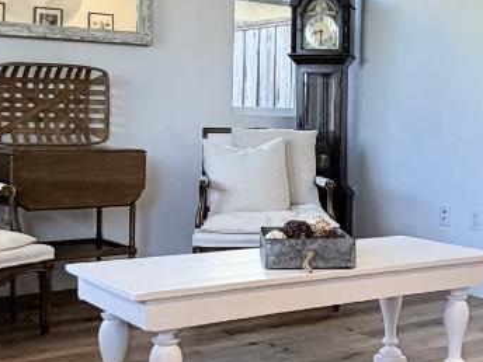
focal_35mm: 61
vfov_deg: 24.0
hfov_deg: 31.5
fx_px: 851
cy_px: 137
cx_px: 313
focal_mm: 2.22
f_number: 2.2
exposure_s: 1/120
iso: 160
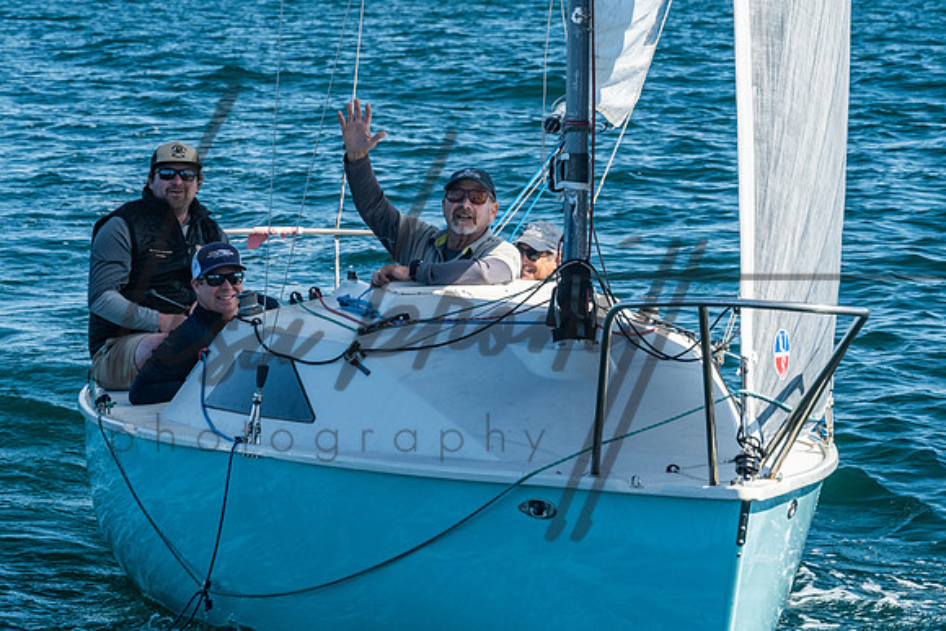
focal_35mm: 192
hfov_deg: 10.7
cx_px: 473
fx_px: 5045
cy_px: 147
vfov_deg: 7.2
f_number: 10
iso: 400
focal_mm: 125
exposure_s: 1/200
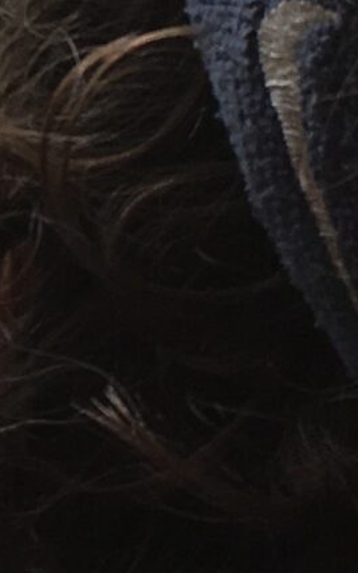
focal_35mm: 184
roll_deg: -3.3
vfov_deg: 11.3
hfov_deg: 7.0
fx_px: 2876
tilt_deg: -32.4
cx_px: -190
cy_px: 96
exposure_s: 1/50
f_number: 2.2
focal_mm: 4.15
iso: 25
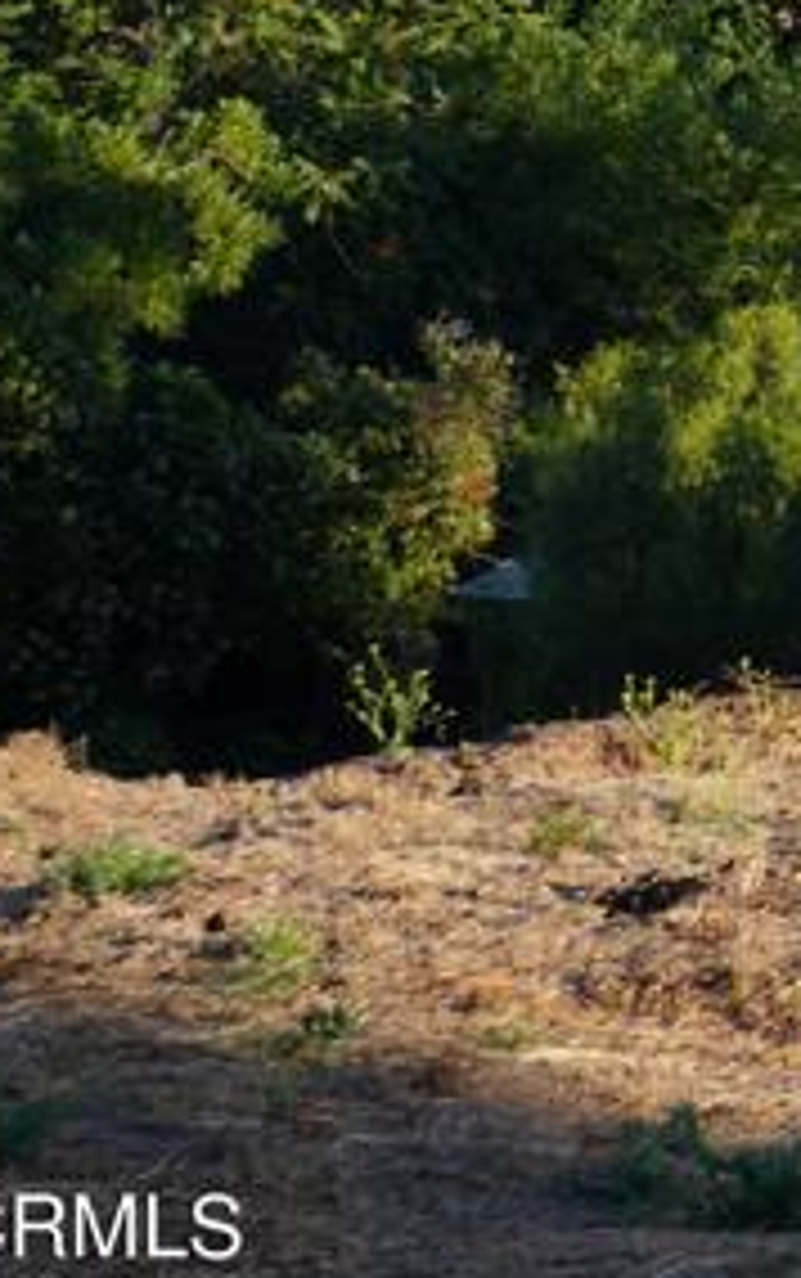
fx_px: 5188
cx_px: 2241
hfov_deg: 7.8
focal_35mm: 149
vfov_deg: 13.7
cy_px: -169
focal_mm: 27
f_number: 5
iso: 100
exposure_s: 1/320
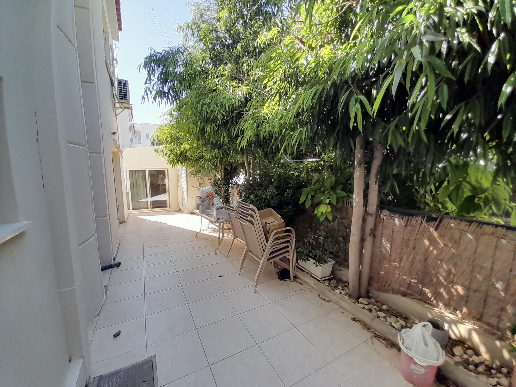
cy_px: 194
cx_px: 258
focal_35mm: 13
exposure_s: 1/195
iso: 40
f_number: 2.2
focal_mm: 1.13
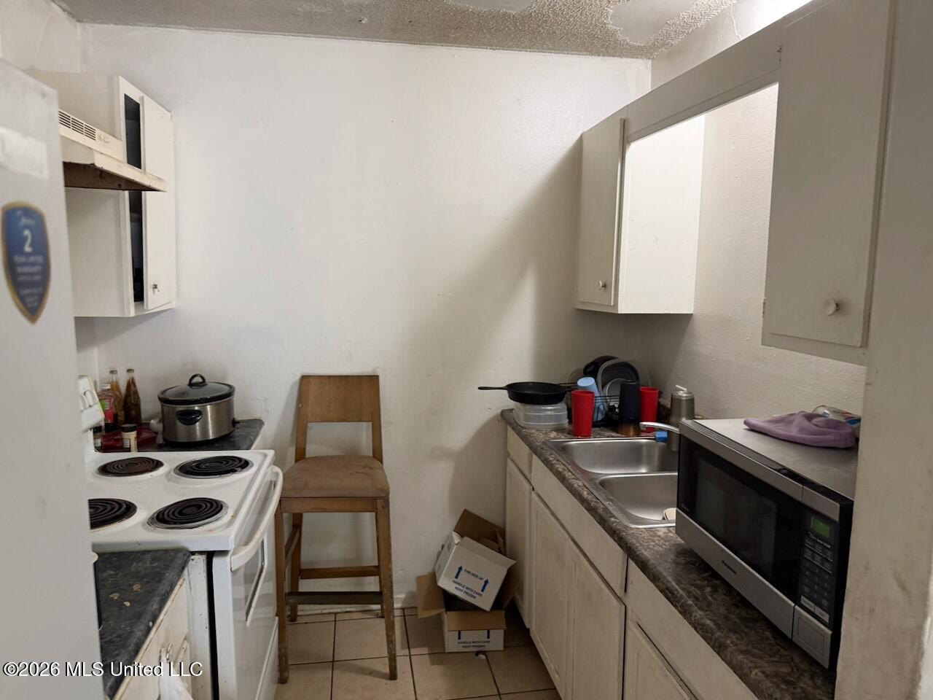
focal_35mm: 24
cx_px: 466
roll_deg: -1.5
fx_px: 647
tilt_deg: -8.8
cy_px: 350
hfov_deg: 71.6
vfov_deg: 56.8
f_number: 1.78
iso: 250
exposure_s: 1/60
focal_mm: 6.76
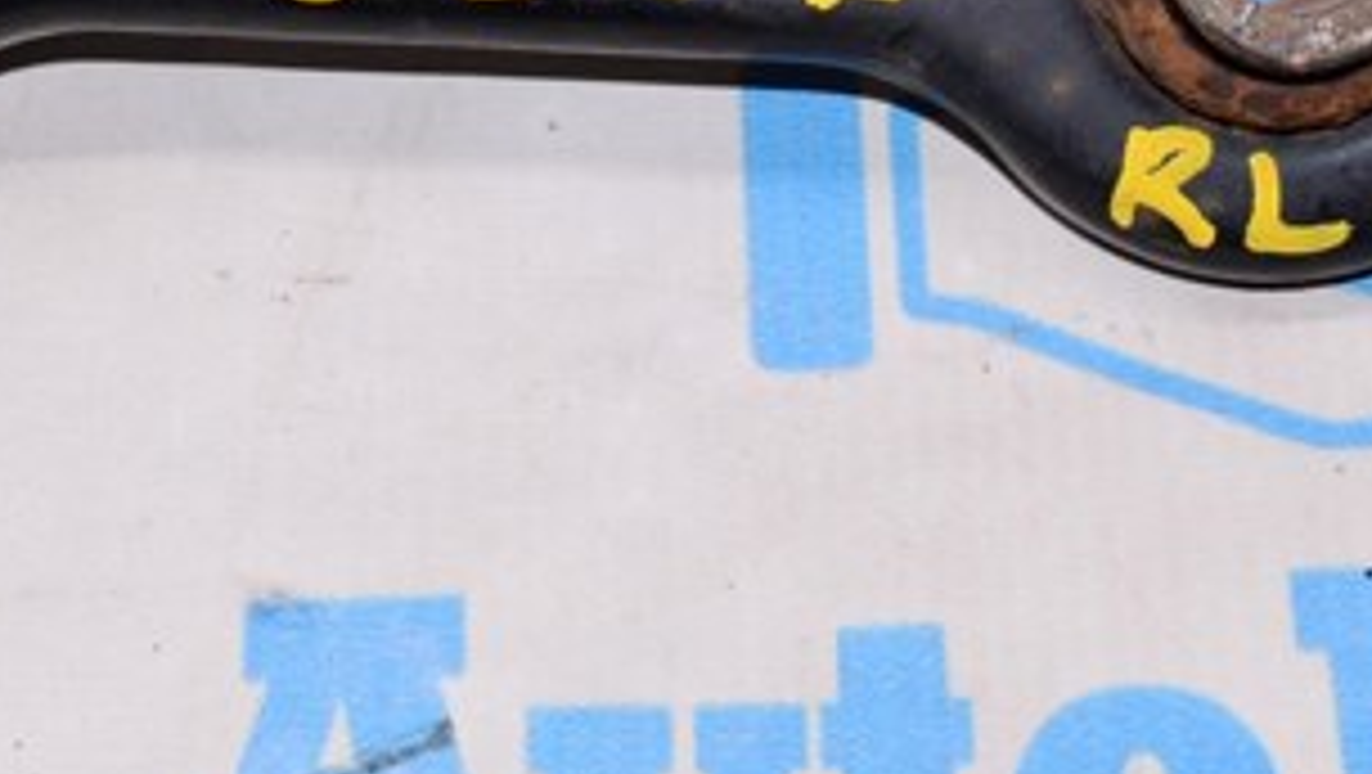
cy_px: -74
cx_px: 513
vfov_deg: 11.7
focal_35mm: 102
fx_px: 3717
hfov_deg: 20.9
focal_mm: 31
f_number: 8
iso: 1600
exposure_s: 1/200
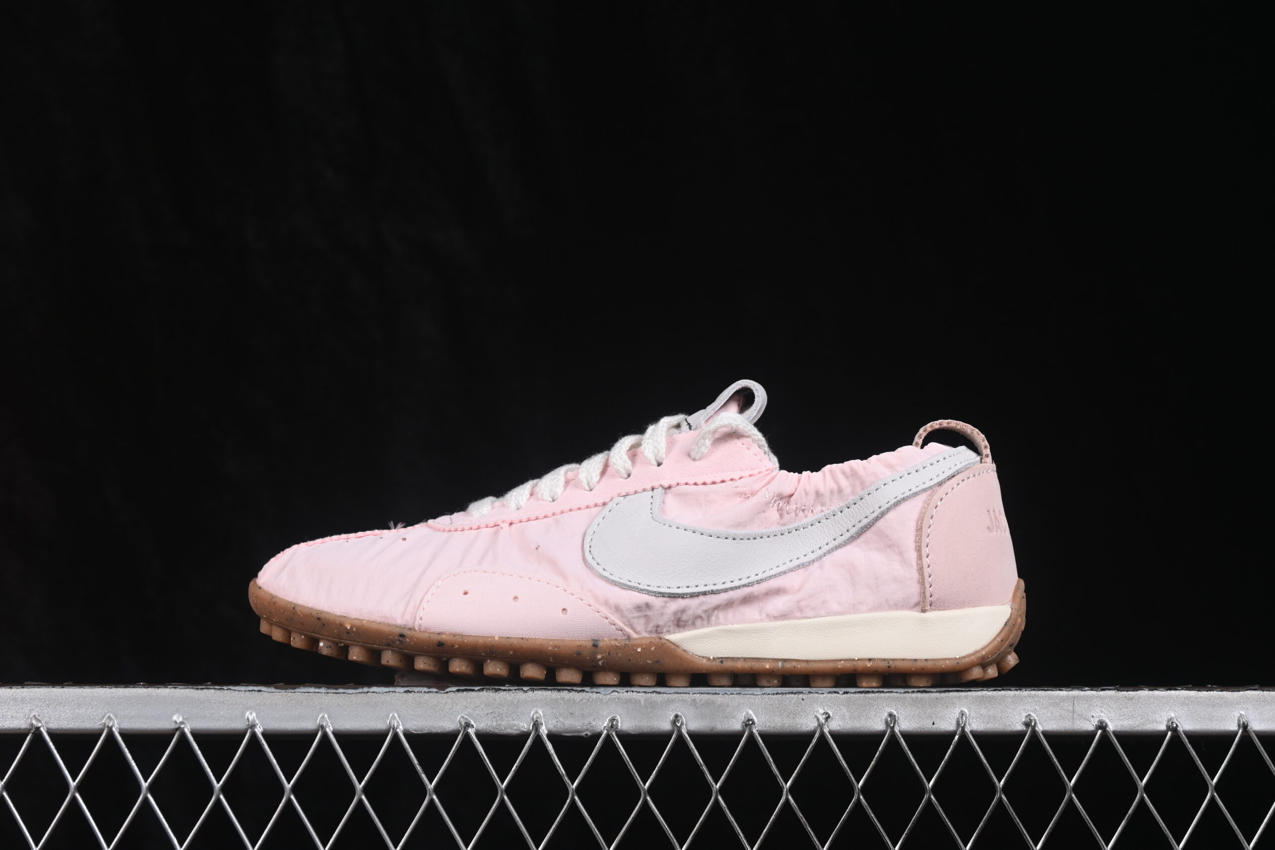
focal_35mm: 75
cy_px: 425
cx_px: 638
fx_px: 2656
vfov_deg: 18.2
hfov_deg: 27.0
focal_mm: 50
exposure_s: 1/80
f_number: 8
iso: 160
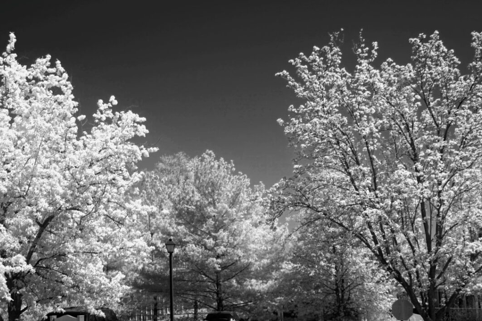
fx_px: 790
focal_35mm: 59
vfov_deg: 23.0
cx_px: 250
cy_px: 198
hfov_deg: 33.9
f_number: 10
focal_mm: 41
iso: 50
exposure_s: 1/50
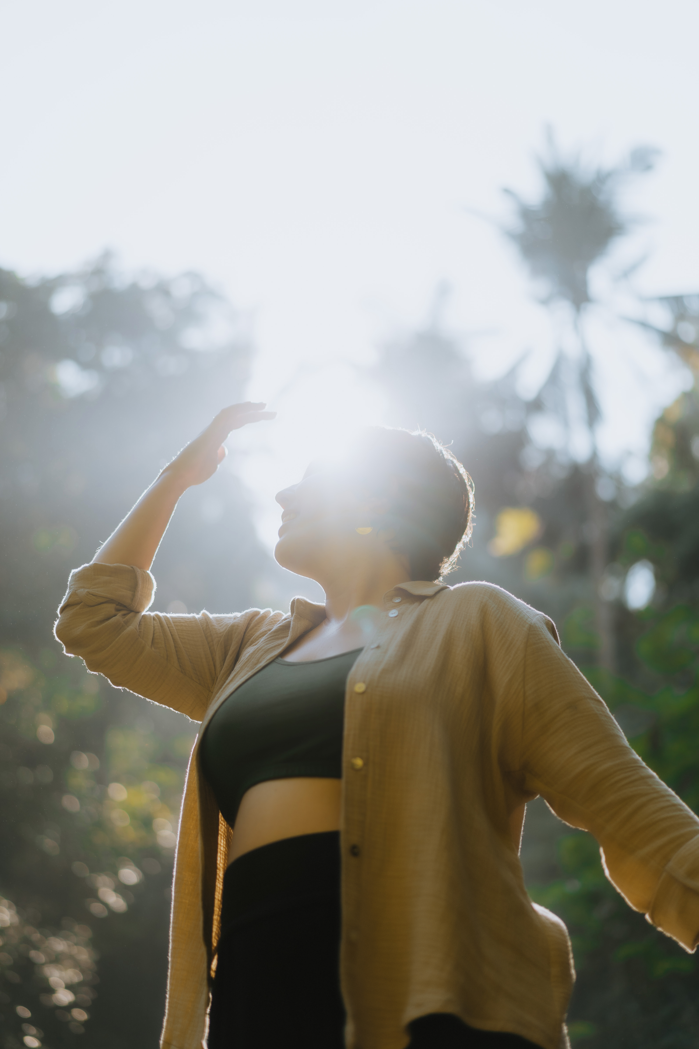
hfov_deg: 24.6
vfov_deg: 36.2
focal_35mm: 55
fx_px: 1602
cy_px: 524
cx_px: 350
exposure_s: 1/1250
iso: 100
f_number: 1.8
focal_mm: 55
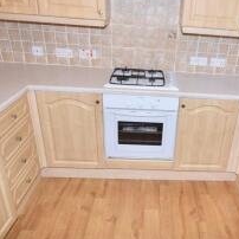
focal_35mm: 30
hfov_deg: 52.6
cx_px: 167
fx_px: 234
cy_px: 117
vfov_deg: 54.0
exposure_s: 1/60
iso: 400
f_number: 5.6
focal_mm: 10
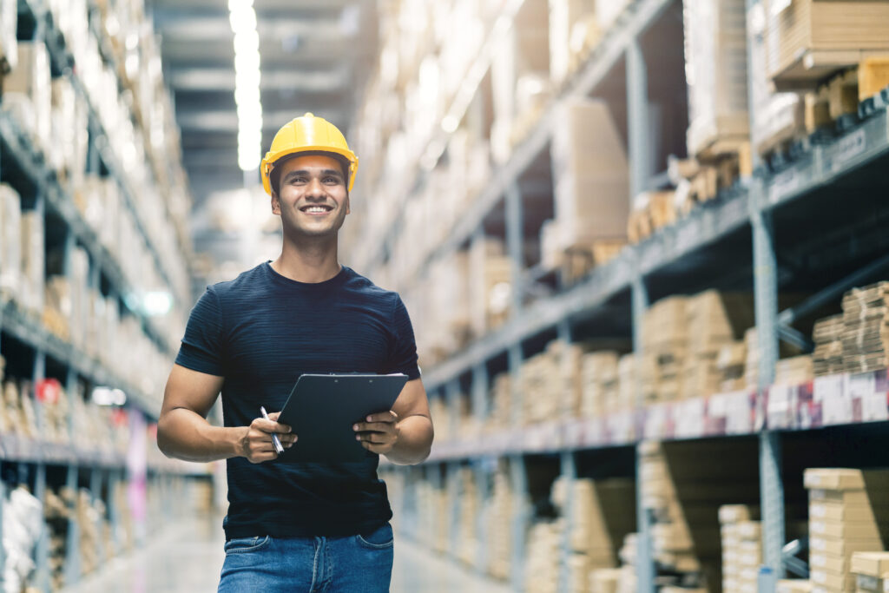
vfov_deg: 16.1
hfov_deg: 23.9
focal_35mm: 85
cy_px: 296
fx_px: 2099
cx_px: 444
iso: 640
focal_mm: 85
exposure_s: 1/125
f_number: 2
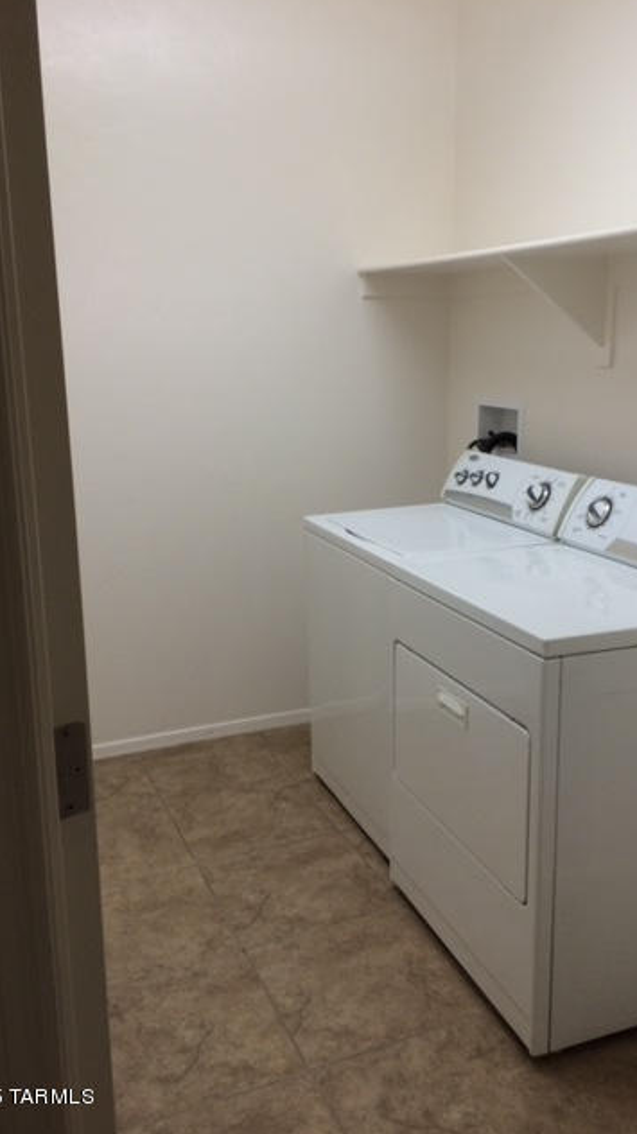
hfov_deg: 36.6
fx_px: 962
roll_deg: +1.2
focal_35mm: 32
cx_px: 357
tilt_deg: -14.0
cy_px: 565
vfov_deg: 61.0
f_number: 2.2
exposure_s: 1/30
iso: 40
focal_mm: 4.15
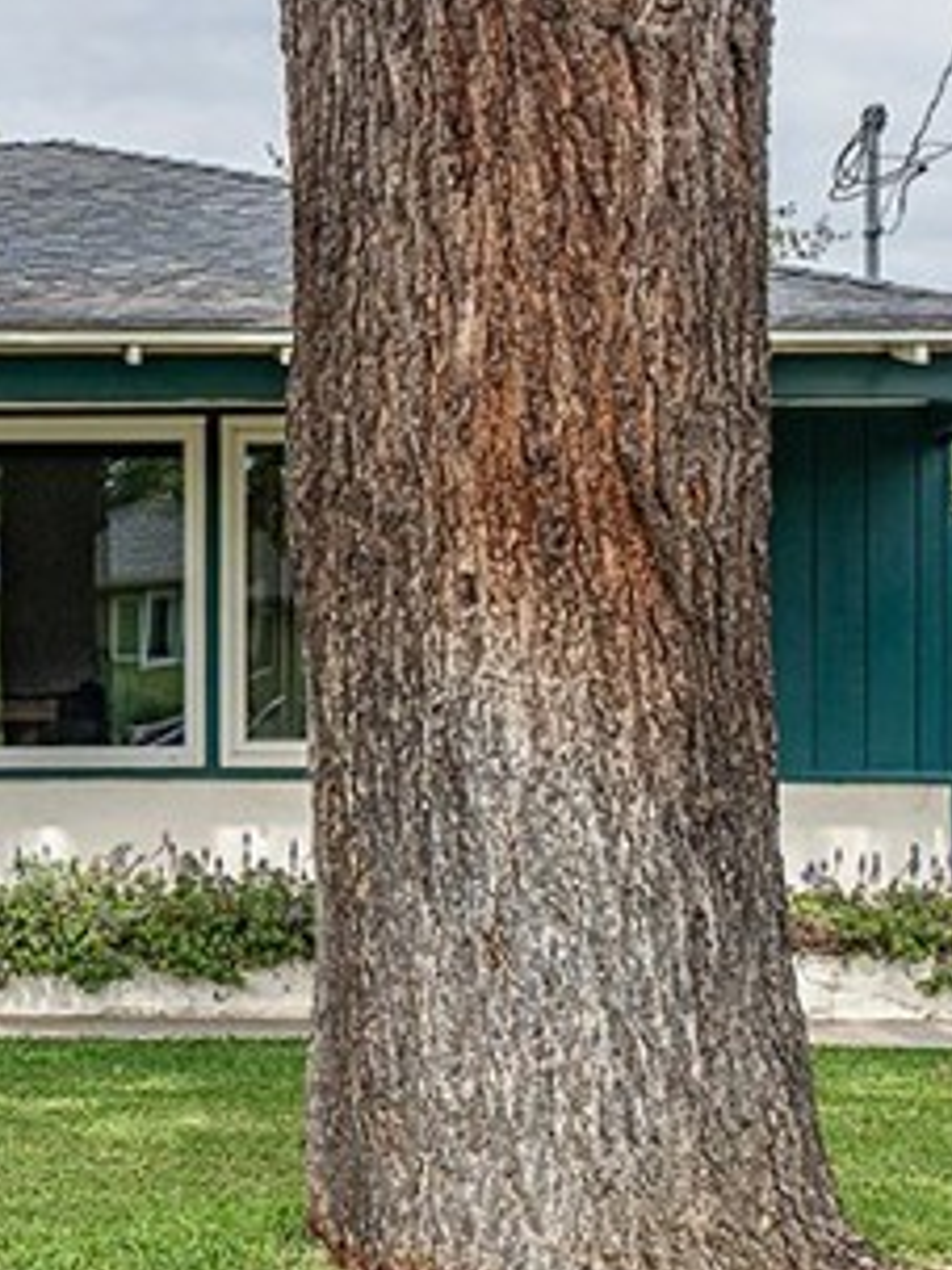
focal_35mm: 78
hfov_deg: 18.0
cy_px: 654
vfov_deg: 25.0
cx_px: -168
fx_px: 2862
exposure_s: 1/500
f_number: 5.6
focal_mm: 24
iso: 250
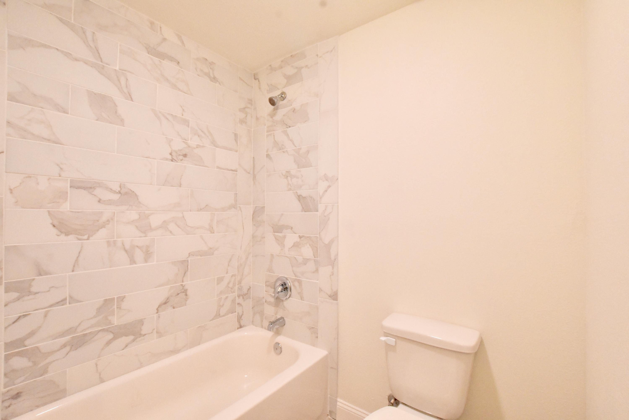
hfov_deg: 100.4
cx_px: 314
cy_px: 210
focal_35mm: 15
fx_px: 262
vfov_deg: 77.3
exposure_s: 1/125
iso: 4000
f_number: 8
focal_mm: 10
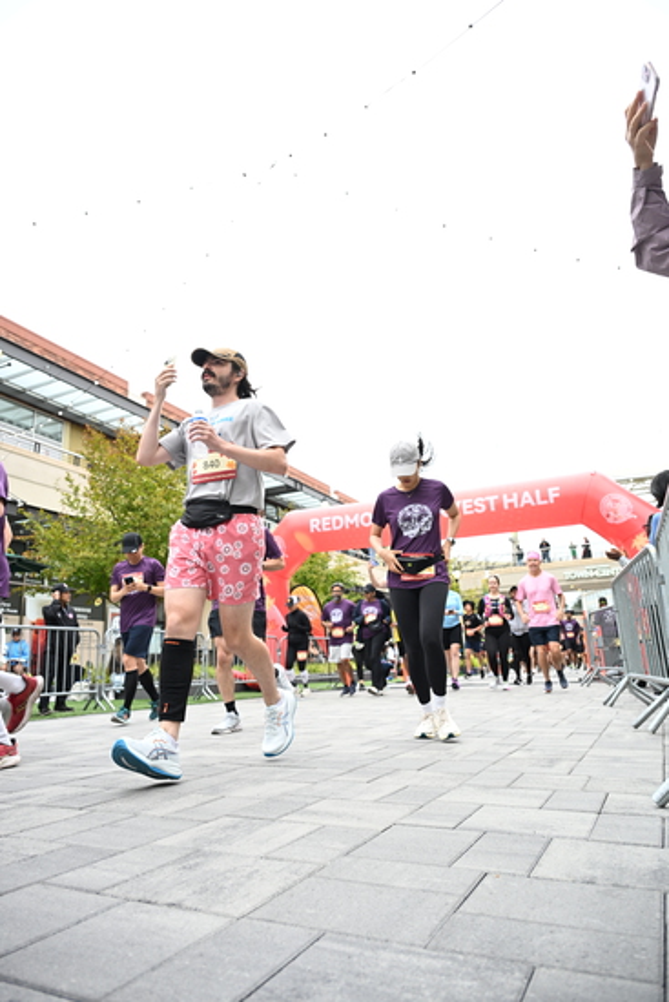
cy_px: 501
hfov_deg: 53.2
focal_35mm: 24
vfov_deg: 73.7
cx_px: 334
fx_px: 669
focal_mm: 24
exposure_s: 1/640
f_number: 4
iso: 2000
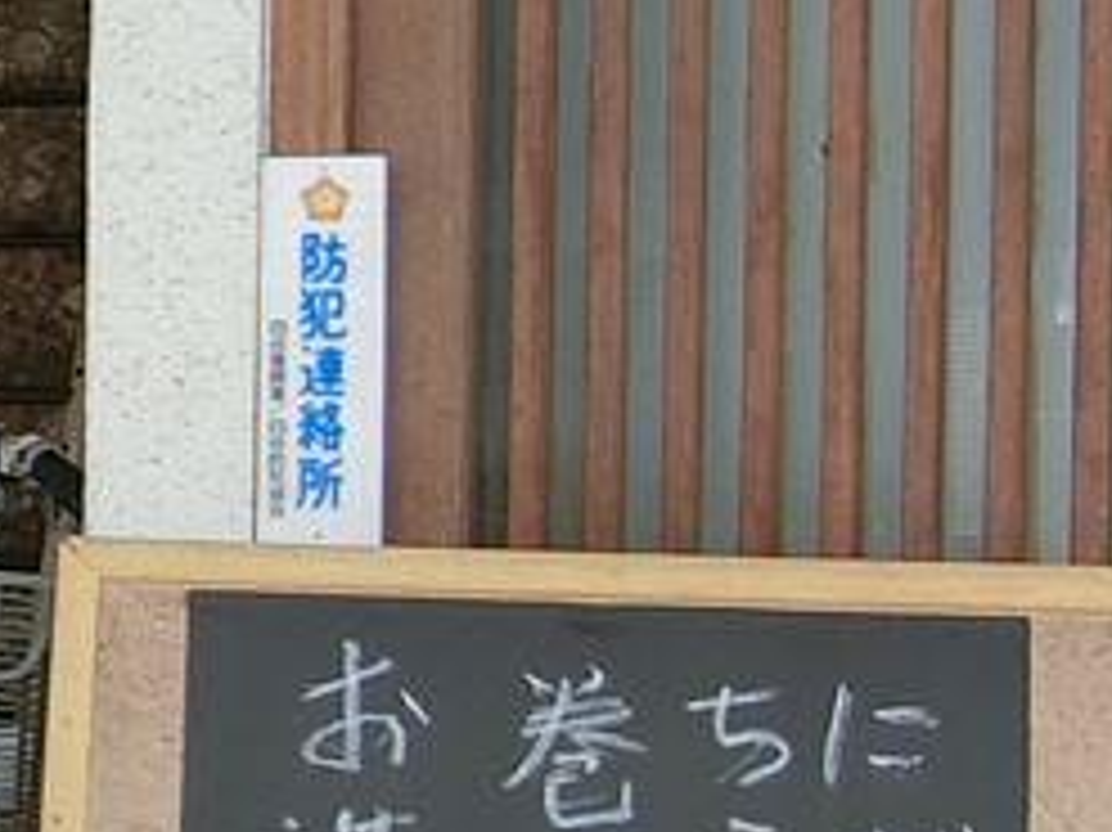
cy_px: 459
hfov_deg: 14.0
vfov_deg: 12.0
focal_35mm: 123
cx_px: -968
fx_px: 3949
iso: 80
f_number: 2.7
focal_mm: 4.06
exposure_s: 1/125
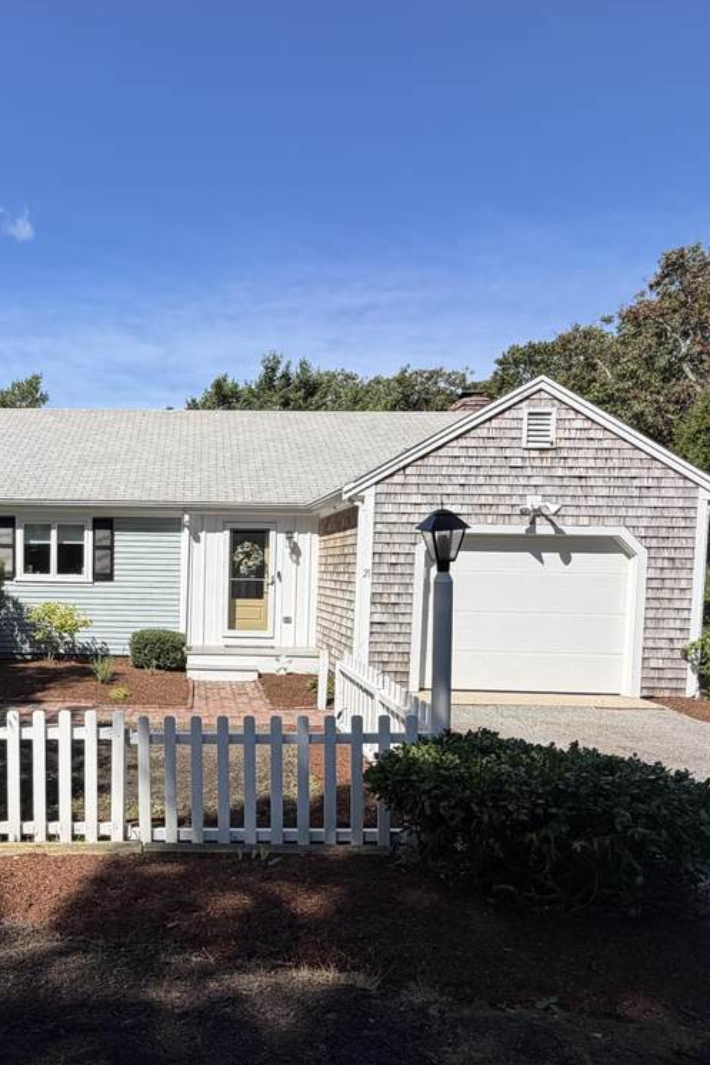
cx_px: 161
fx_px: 740
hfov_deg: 48.9
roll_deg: -0.8
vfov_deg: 71.1
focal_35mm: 25
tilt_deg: -3.4
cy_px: 610
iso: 25
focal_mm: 2.22
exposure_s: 1/770
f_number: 2.2
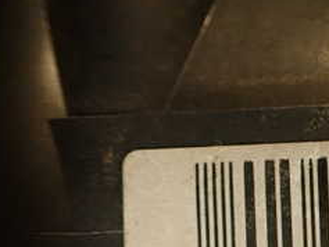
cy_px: 230
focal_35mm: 76
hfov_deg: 23.3
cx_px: 401
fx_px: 723
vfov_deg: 19.0
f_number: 2.3
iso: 200
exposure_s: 1/30
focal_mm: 5.4
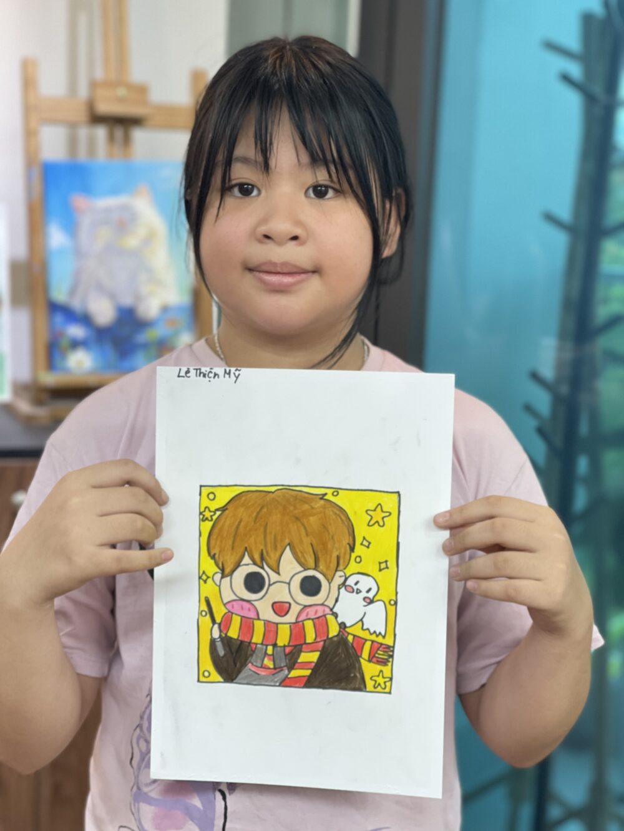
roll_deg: -1.7
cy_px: 416
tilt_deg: -9.3
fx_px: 1538
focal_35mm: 64
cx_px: 312
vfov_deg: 30.3
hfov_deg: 22.9
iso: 250
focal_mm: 7.5
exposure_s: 1/100
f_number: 2.2
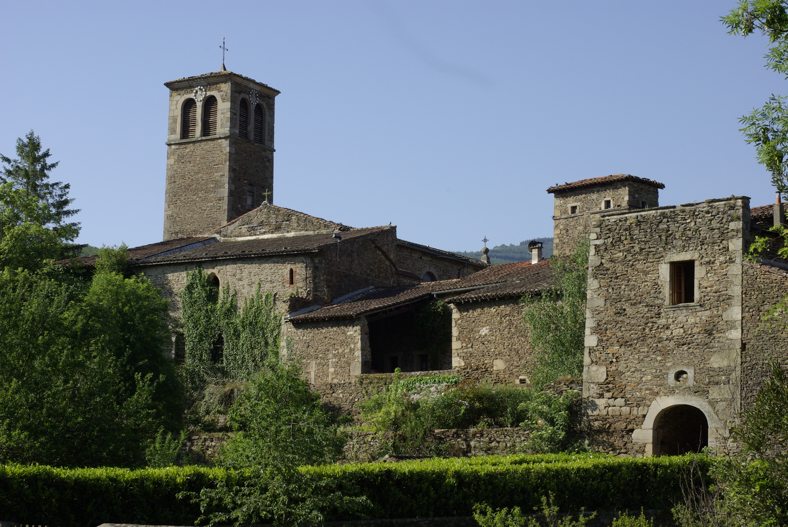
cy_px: 264
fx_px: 1644
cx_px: 394
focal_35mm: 75
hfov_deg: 27.0
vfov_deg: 18.2
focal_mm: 50
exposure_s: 1/125
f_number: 13
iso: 200
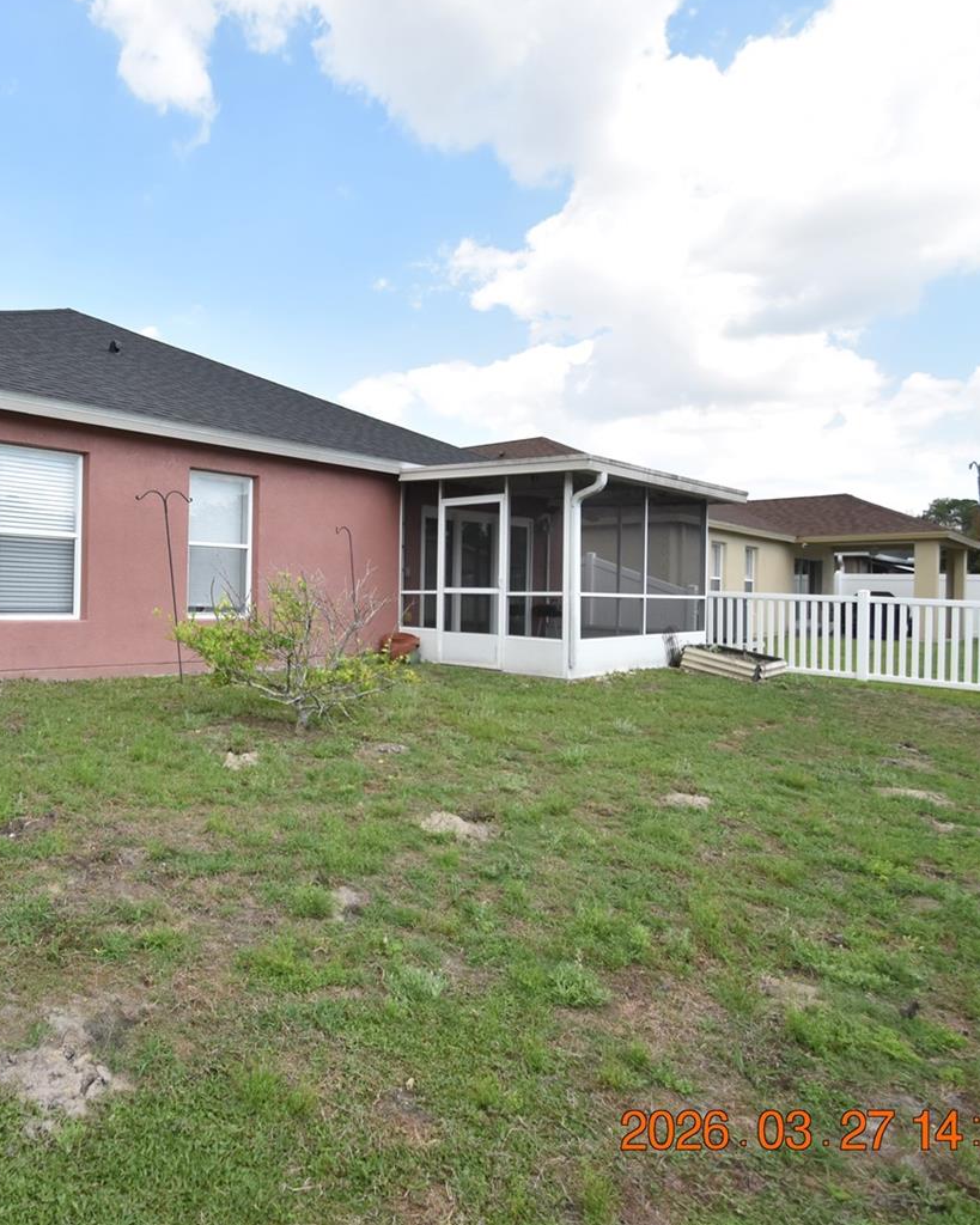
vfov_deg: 75.0
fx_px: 798
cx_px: 268
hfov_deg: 60.3
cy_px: 589
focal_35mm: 22
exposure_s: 1/4000
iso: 800
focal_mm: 10
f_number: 3.5
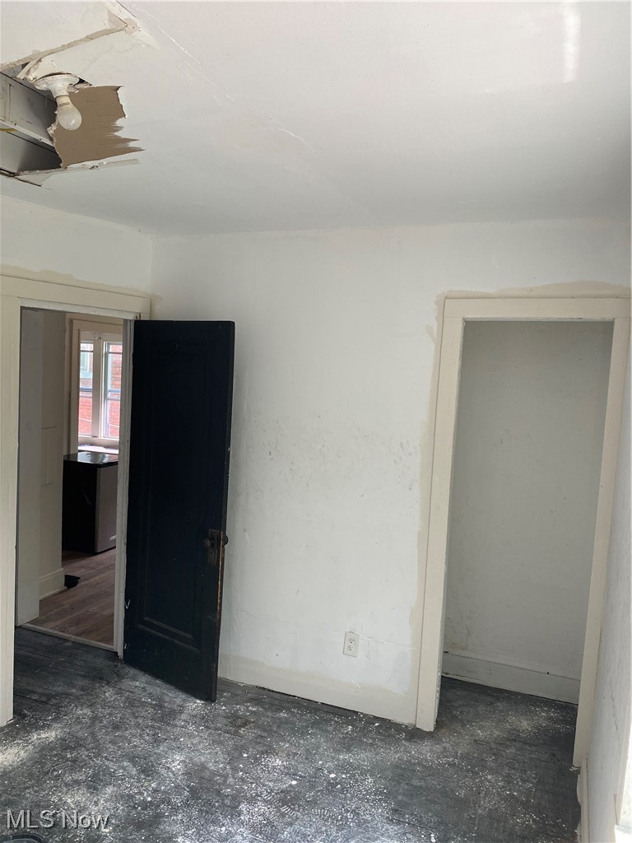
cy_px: 422
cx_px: 316
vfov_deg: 67.3
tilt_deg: -5.4
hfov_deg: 53.1
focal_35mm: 26
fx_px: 633
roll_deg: -2.6
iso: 80
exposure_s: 1/121
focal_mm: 4.25
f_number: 1.8
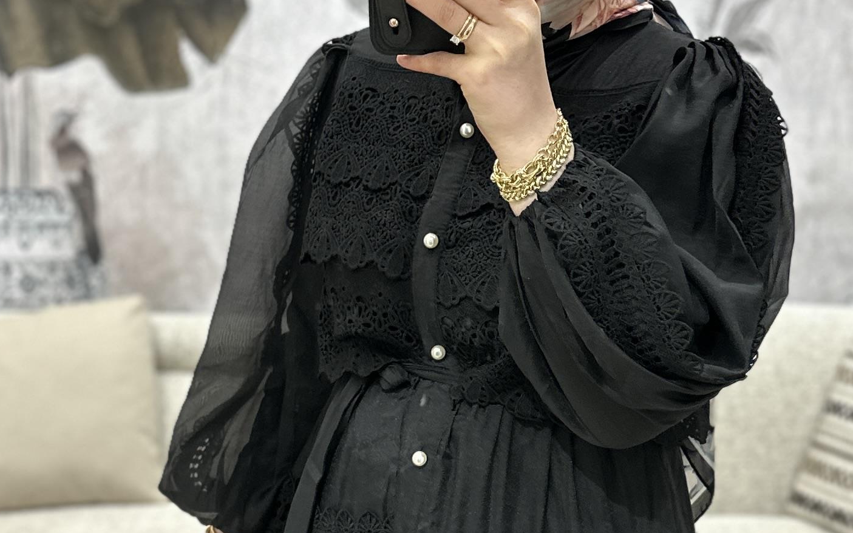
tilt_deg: -17.3
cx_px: 511
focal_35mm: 73
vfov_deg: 17.7
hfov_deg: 28.2
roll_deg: -2.4
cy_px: 423
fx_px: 1697
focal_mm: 6.86
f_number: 1.78
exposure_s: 1/100
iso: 100
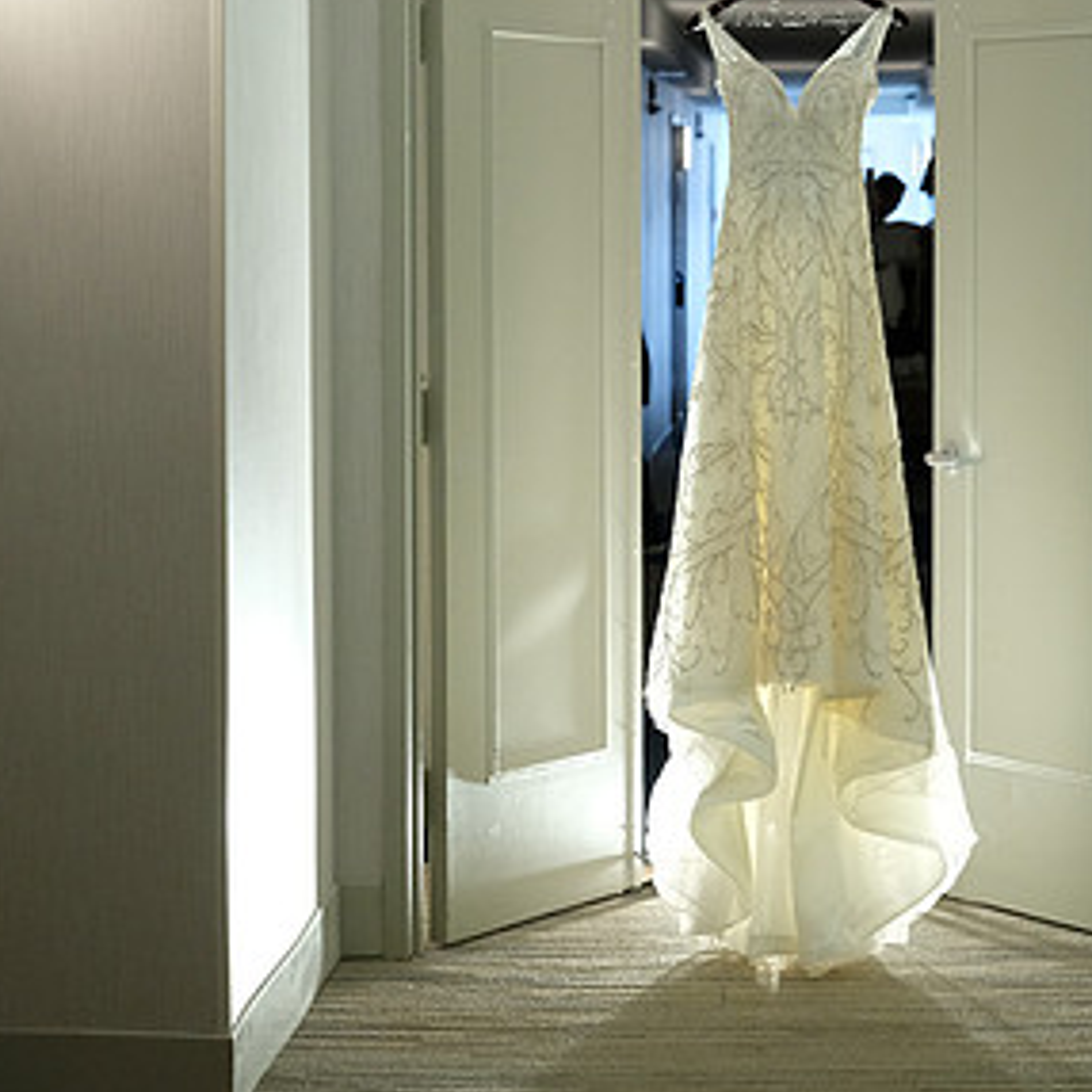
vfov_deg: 16.3
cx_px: 806
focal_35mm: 107
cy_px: 407
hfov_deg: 16.2
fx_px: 3819
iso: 2500
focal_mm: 41.4
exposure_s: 1/160
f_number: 2.8
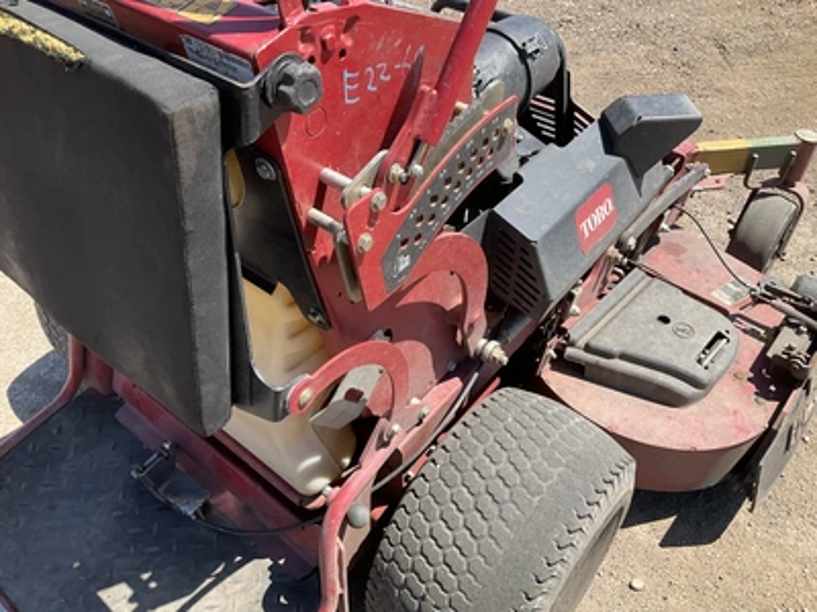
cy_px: 306
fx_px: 684
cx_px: 408
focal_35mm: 29
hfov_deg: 61.7
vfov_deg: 48.2
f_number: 1.8
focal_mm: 3
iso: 25
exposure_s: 1/855
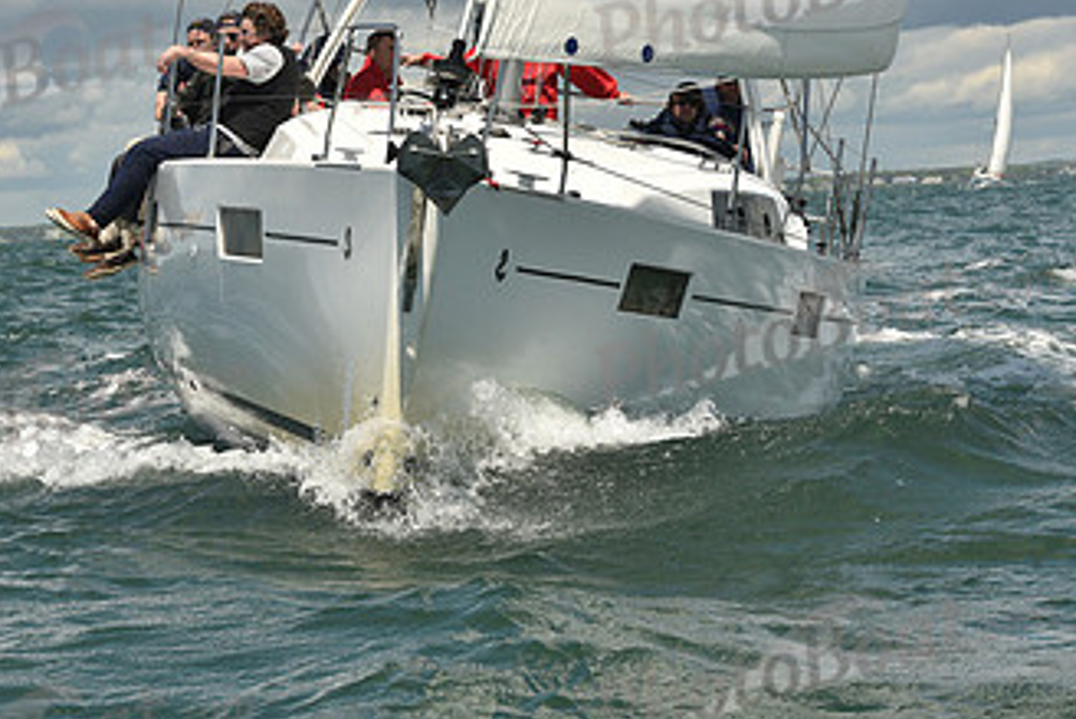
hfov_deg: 12.9
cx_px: 426
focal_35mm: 159
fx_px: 4754
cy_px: 202
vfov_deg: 8.6
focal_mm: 90
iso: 320
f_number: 13
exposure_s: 1/800
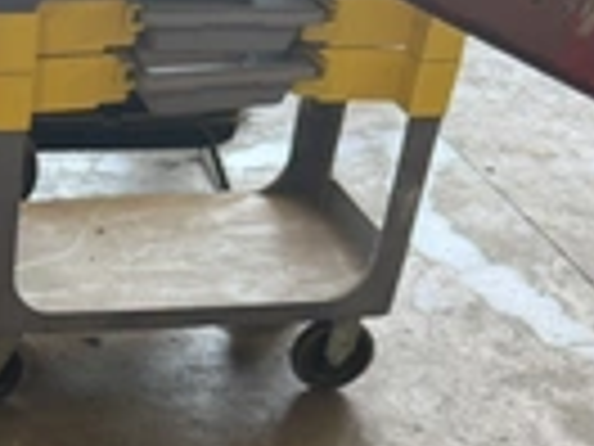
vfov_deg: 19.4
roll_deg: +0.5
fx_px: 1253
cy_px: 473
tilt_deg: -35.6
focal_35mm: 73
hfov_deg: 24.1
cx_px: -130
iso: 125
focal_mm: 6.76
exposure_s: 1/121
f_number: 1.78
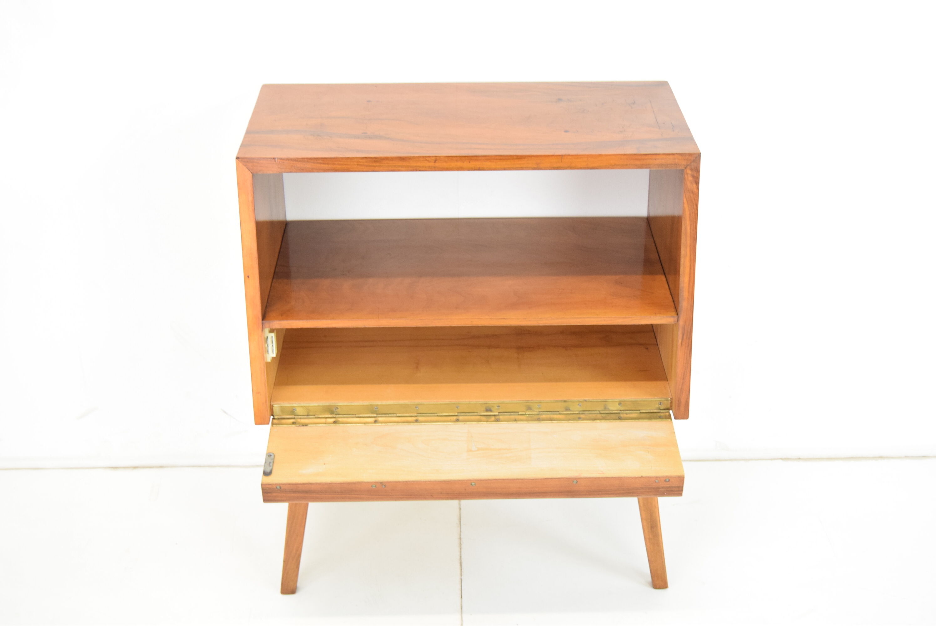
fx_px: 1327
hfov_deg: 38.9
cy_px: 313
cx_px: 468
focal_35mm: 51
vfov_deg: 26.5
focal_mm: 34
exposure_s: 1/125
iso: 1600
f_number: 5.6
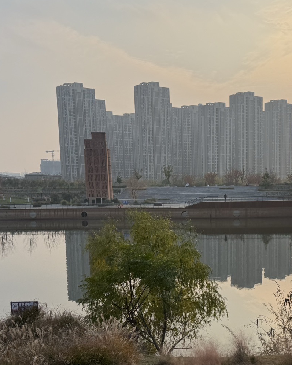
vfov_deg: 39.0
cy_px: 249
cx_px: 204
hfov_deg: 31.7
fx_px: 508
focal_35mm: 47
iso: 80
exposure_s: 1/3759
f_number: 1.78
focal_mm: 6.76
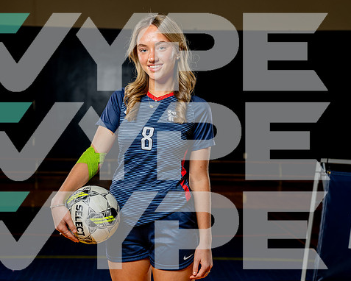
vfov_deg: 20.4
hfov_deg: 25.3
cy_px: 142
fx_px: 779
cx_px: 143
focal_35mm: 75
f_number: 4
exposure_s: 1/250
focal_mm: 62
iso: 100
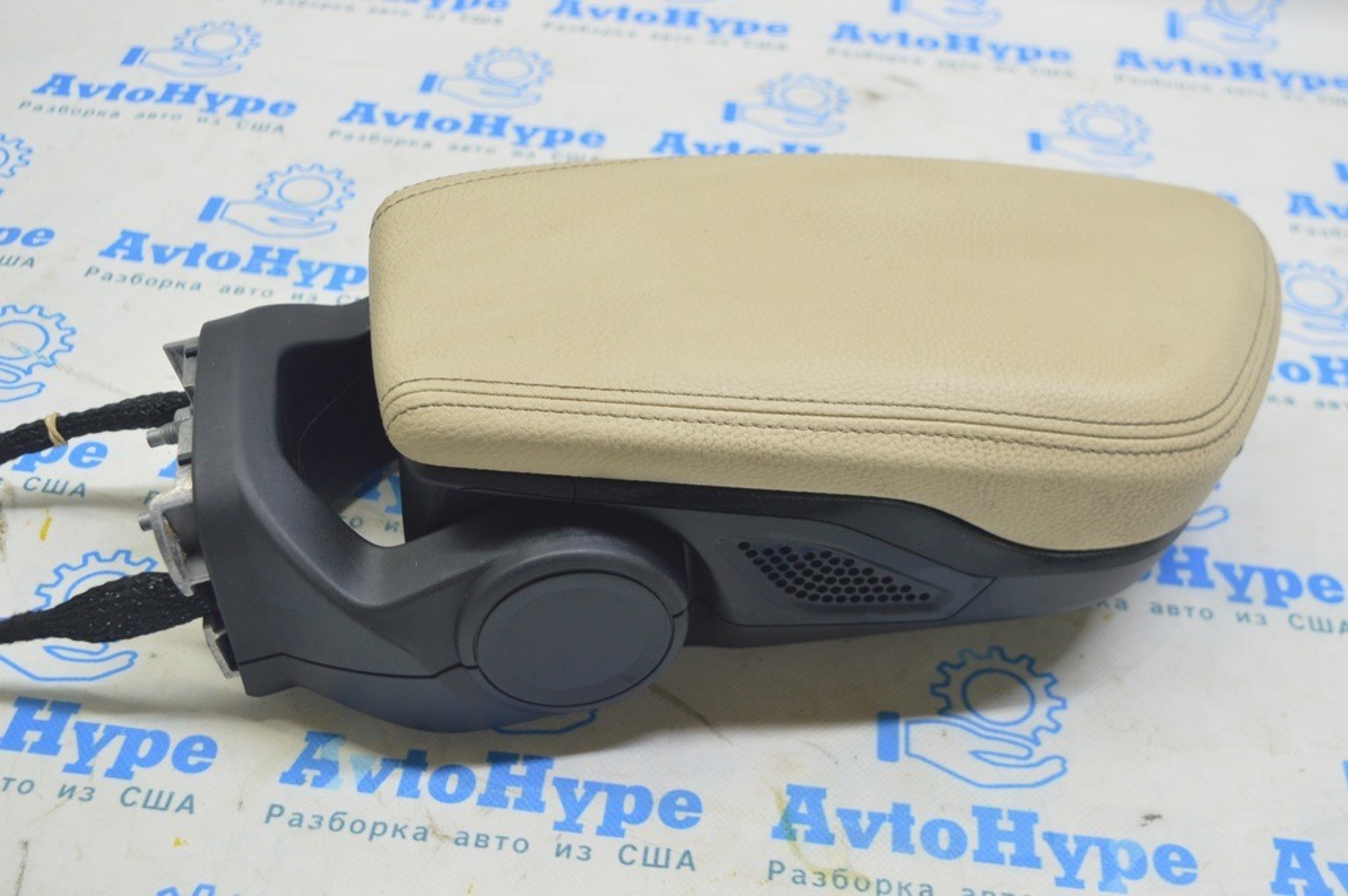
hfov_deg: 43.6
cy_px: 448
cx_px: 674
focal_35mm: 45
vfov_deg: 29.8
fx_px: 1684
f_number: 5.6
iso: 400
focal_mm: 30
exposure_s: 1/20
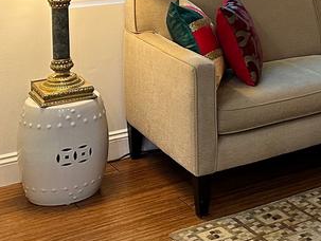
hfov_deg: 21.0
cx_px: 458
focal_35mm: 81
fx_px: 752
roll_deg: -0.6
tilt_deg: -4.3
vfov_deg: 17.2
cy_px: -67
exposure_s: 1/120
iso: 200
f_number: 1.78
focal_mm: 6.86
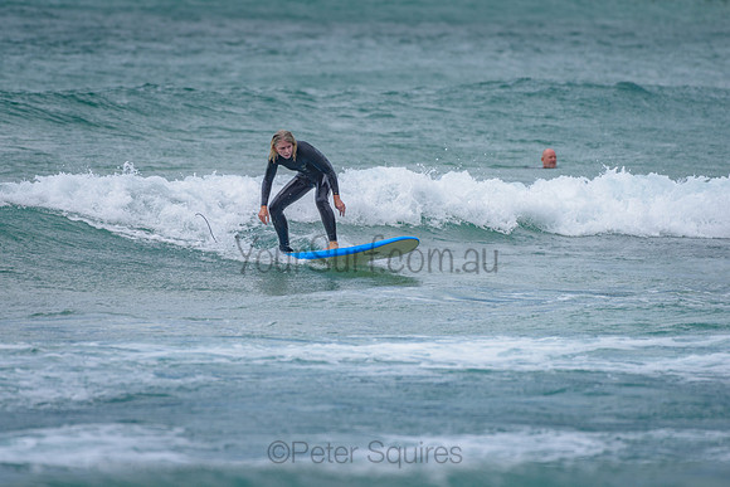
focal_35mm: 613
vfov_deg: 2.2
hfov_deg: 3.4
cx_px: 289
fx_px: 12431
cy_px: 189
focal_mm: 500
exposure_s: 1/2000
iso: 200
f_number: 5.6
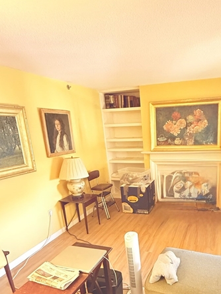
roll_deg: +1.8
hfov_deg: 54.5
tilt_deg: -14.2
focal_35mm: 24
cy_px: 180
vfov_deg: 70.6
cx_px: 163
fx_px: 204
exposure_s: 1/60
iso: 1000
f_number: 2.2
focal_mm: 2.22
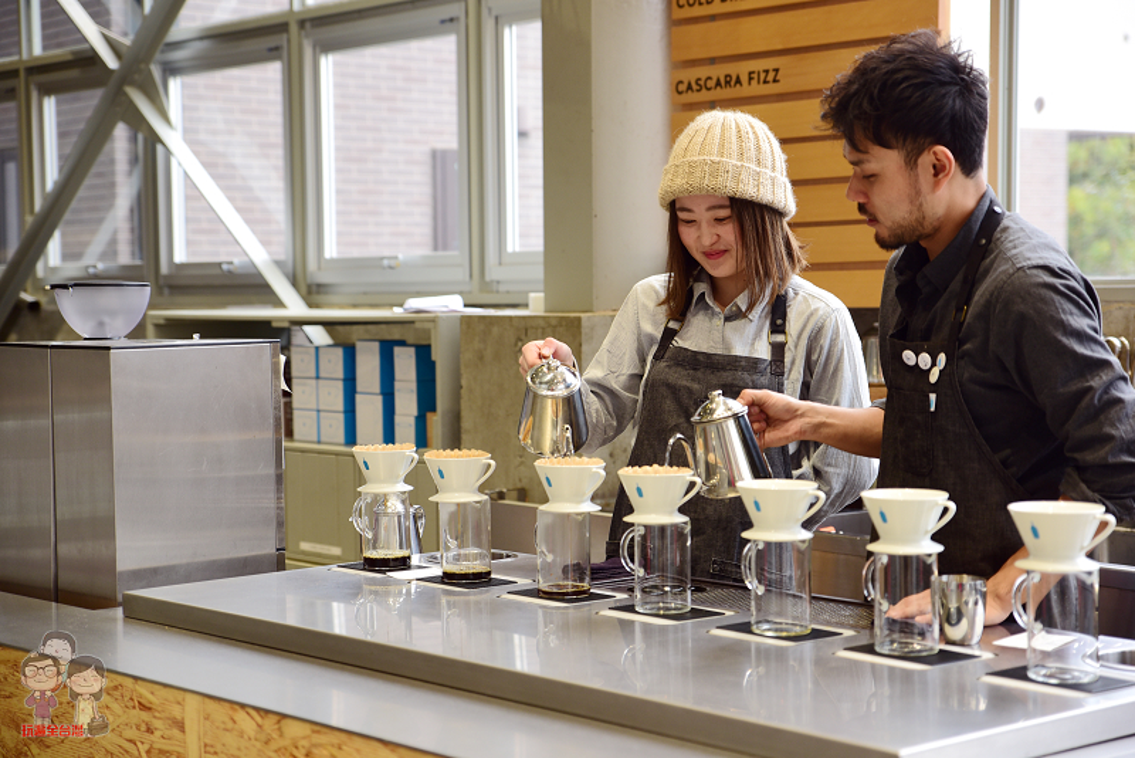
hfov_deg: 29.6
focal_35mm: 68
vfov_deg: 20.0
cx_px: 568
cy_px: 379
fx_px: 2145
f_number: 3.5
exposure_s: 1/100
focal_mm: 68
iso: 400
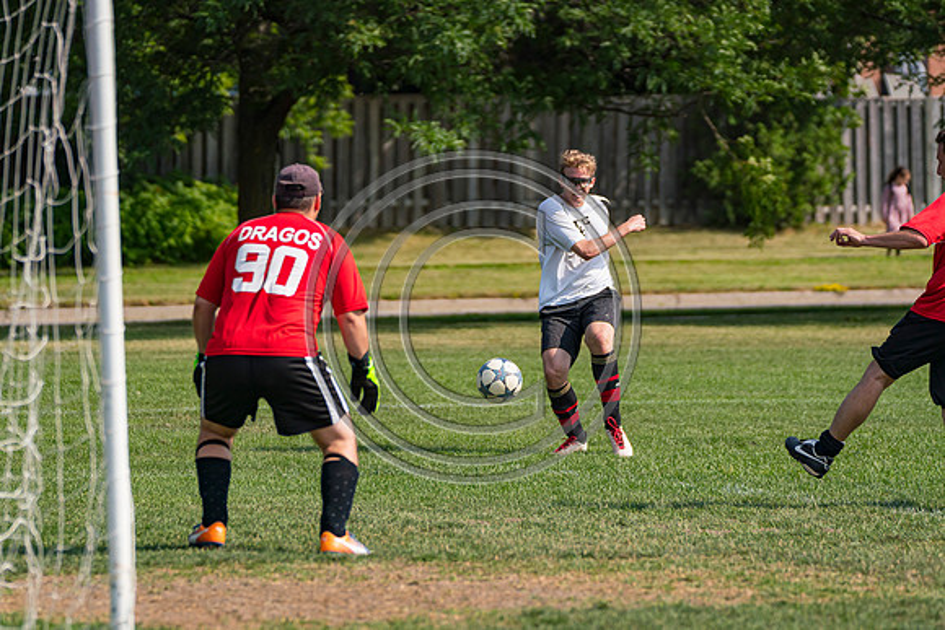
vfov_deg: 6.4
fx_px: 5619
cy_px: 315
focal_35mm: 214
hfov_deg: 9.6
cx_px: 472
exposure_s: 1/6400
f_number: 2.8
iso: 400
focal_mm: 143
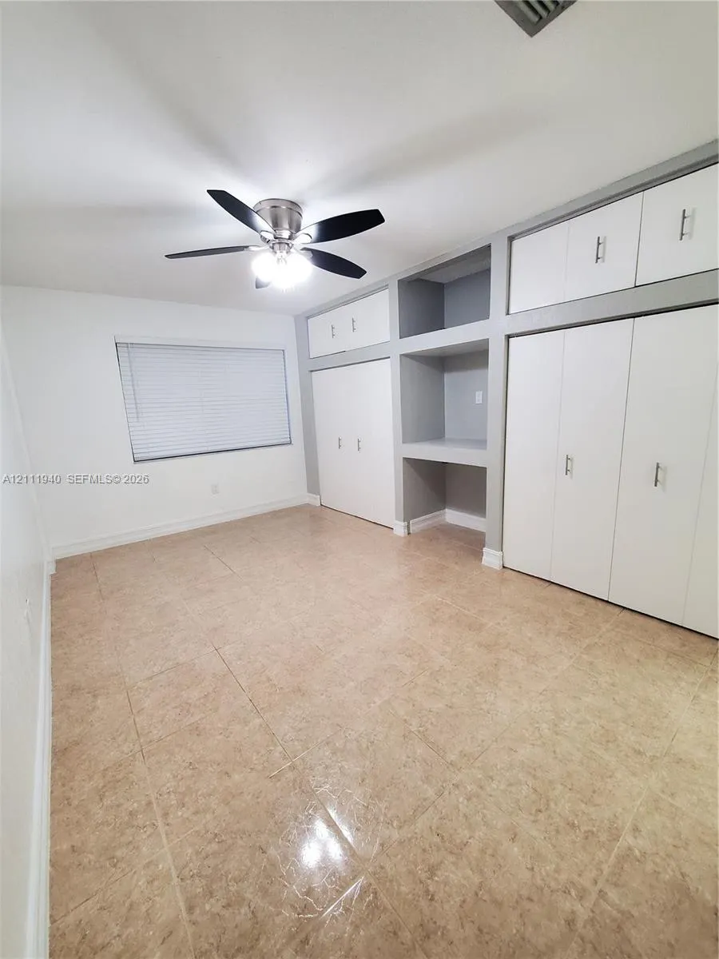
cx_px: 360
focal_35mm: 13
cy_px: 480
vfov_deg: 106.2
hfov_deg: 89.9
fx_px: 360
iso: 500
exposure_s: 1/60
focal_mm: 1.8
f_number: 2.2
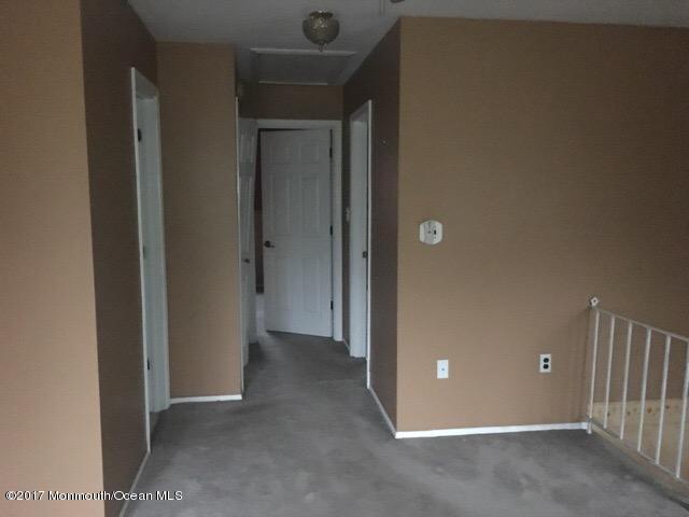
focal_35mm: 29
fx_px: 577
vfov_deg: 48.2
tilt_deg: -7.1
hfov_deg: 61.7
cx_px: 344
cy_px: 258
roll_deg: -0.7
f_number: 2.2
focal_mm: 4.15
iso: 1250
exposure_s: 1/15
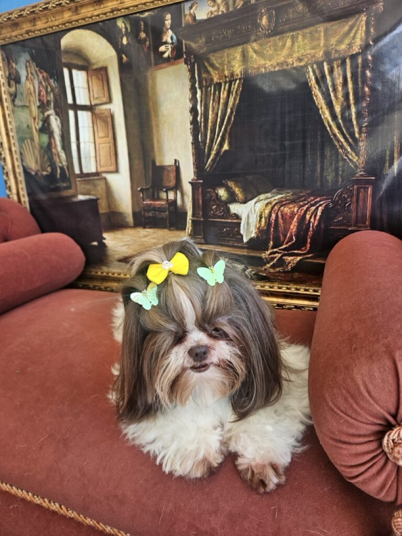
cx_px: 201
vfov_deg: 73.9
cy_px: 268
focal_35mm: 23
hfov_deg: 58.9
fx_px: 356
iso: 50
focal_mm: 5.4
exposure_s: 1/120
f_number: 1.8
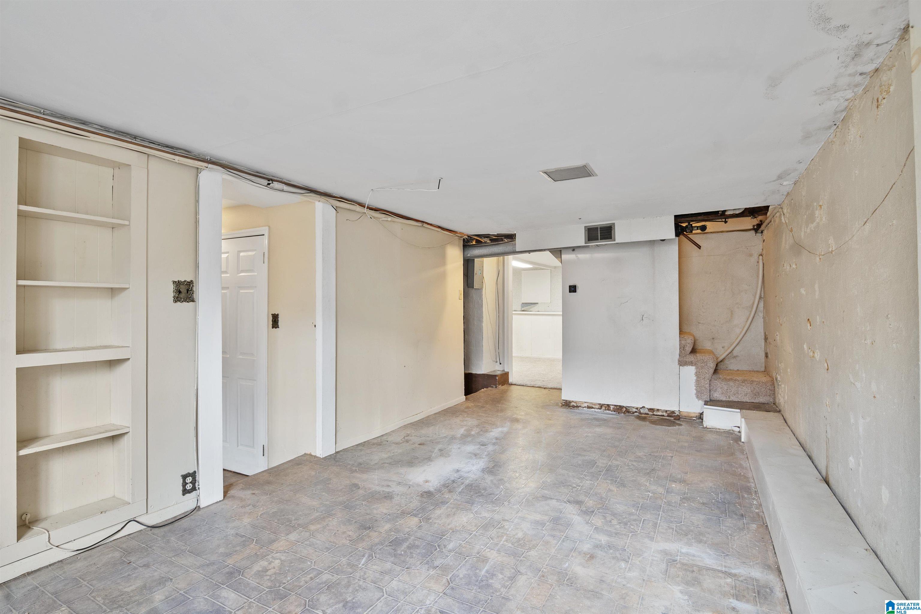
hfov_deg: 96.7
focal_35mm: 16
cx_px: 460
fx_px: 409
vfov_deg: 73.7
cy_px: 307
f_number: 8
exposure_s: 1/2.5
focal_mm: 11
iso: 250
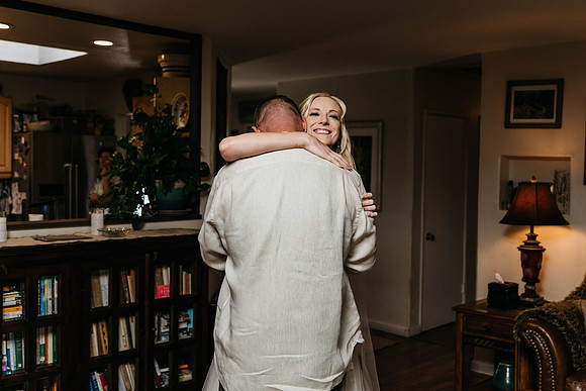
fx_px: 690
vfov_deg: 31.6
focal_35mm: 42
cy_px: 173
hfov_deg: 45.9
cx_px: 327
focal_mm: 38
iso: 1000
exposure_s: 1/400
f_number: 2.8
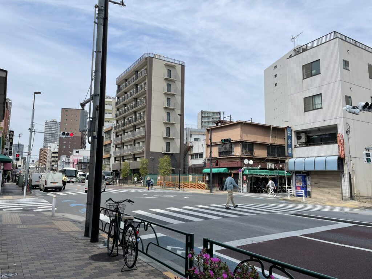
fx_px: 279
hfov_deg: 67.3
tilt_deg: +7.4
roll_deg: -1.0
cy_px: 140
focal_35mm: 26
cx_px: 186
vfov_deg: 53.1
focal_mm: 4.2
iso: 32
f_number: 1.6
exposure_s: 1/4464
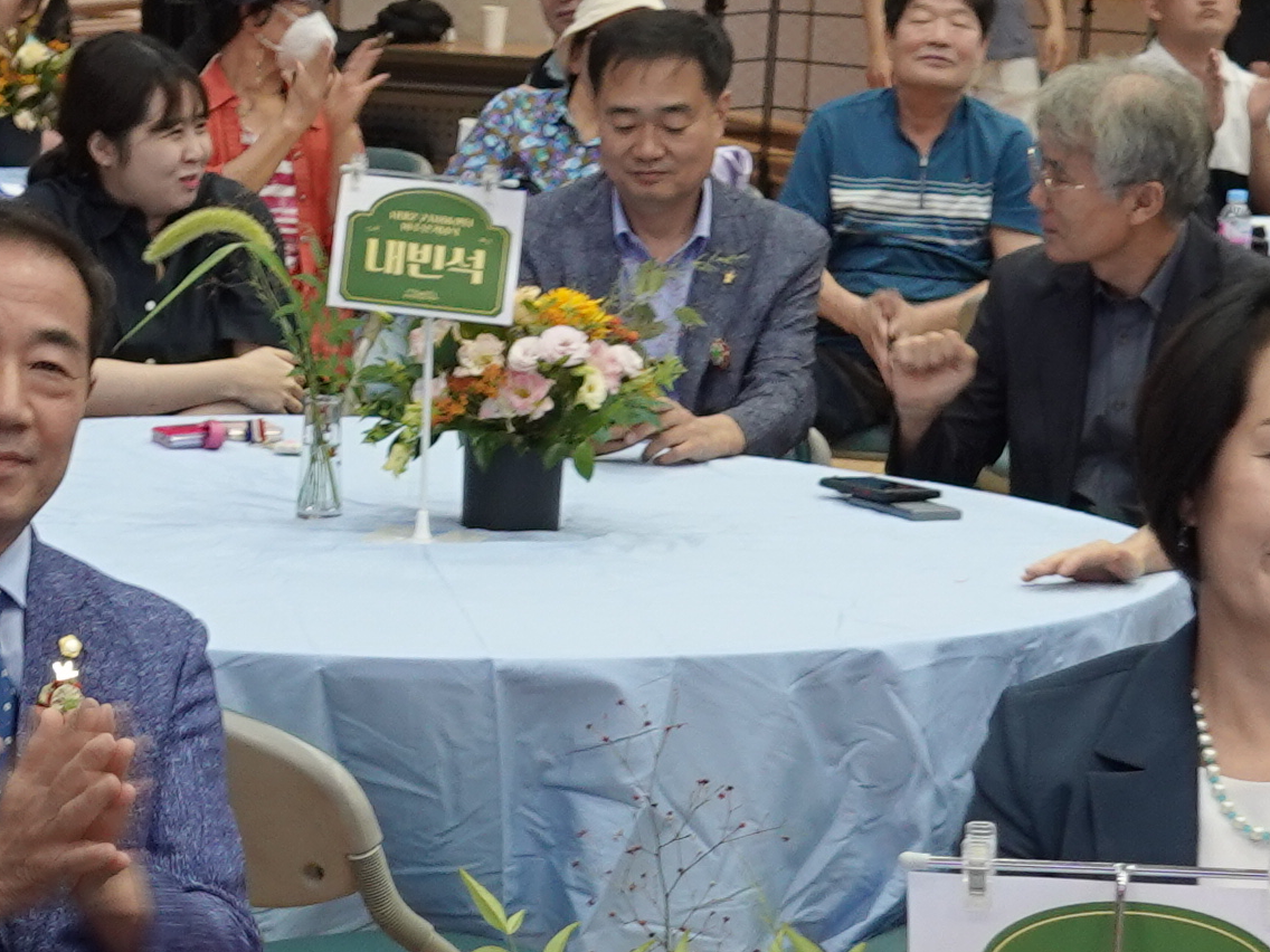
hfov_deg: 14.2
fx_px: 5100
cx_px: 379
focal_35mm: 139
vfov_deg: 10.5
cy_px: 1066
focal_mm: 11.06
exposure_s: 1/30
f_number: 3.2
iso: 160
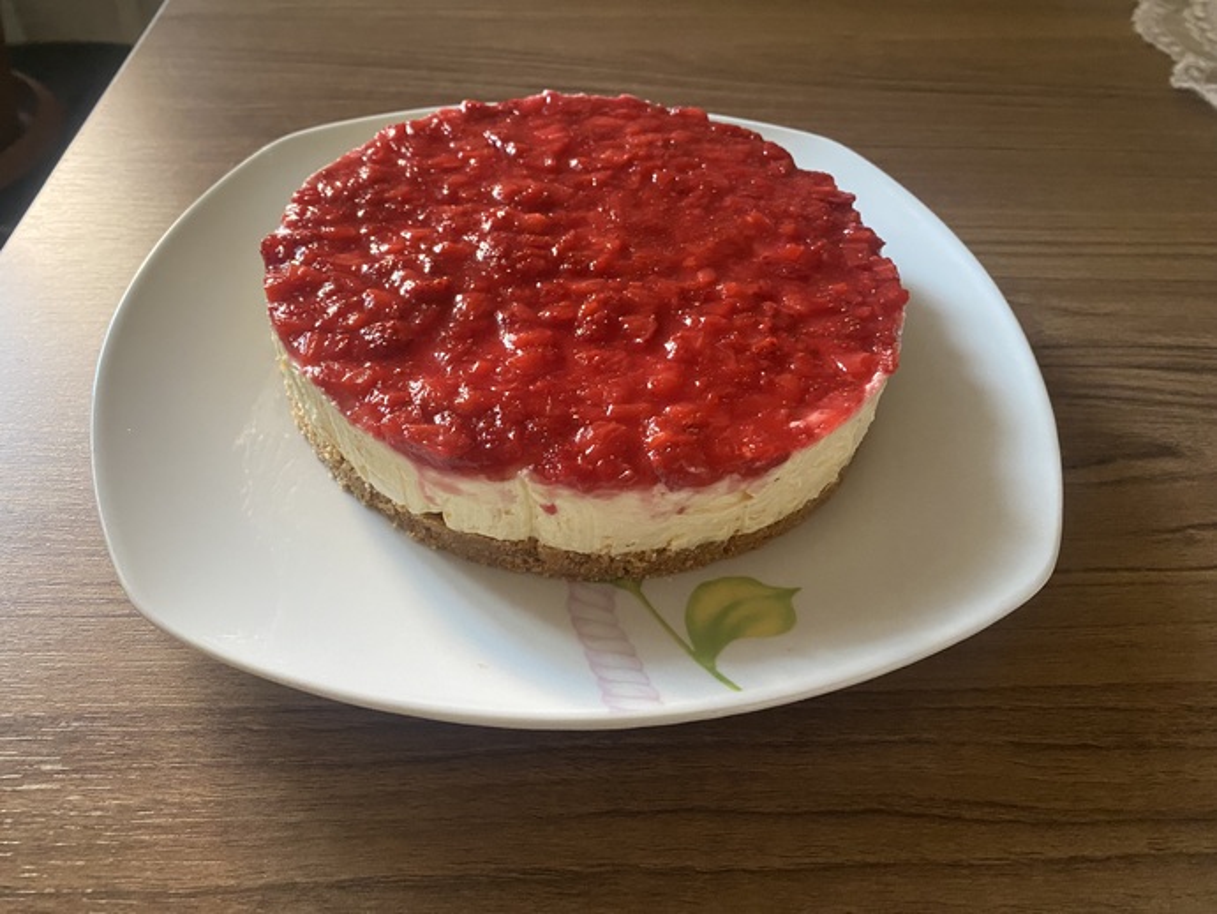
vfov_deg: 53.1
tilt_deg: -46.6
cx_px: 608
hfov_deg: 67.3
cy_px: 457
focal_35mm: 26
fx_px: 914
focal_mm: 4.25
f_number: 1.8
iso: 500
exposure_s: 1/59
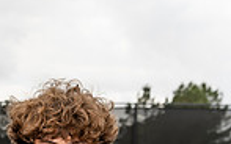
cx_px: 52
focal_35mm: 144
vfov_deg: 8.4
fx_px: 907
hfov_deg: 14.4
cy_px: 341
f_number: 5.6
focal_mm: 46
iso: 100
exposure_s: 1/250
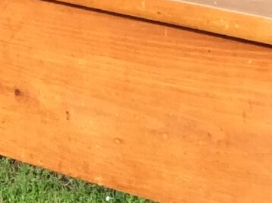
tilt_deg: -19.9
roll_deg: -1.7
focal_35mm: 232
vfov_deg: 6.4
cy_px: 226
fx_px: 1819
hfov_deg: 8.6
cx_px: 128
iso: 32
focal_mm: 3.3
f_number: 2.4
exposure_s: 1/301
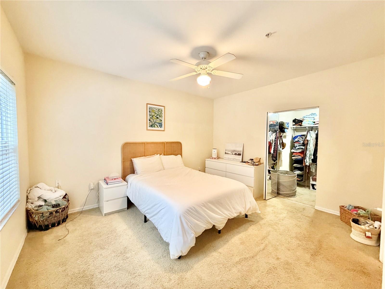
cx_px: 192
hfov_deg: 102.1
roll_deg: -0.1
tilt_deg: -2.8
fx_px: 156
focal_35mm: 14
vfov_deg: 85.7
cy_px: 144
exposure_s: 1/60
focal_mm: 2.22
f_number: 2.2
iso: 320
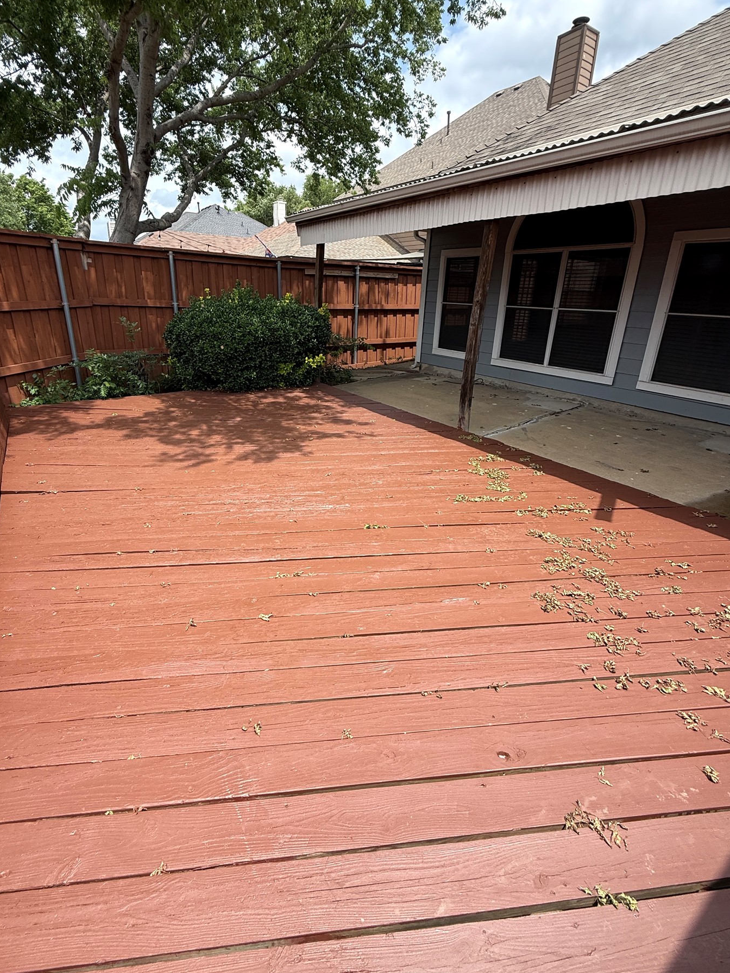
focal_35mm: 16
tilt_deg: -18.3
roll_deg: -1.8
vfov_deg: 94.2
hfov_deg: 78.0
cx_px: 337
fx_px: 450
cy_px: 441
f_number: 2.2
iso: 64
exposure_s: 1/1087
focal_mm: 2.22
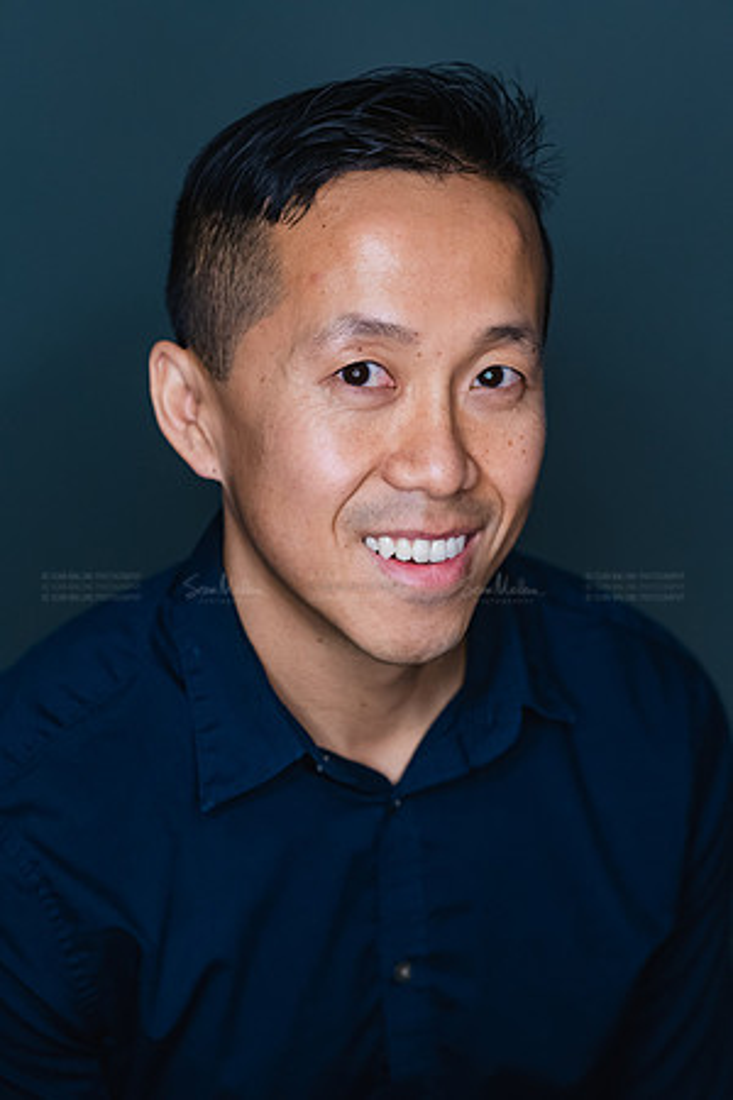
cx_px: 366
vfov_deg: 23.9
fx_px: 2596
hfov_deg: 16.1
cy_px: 550
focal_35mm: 85
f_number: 3.5
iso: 2000
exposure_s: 1/320
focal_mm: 85
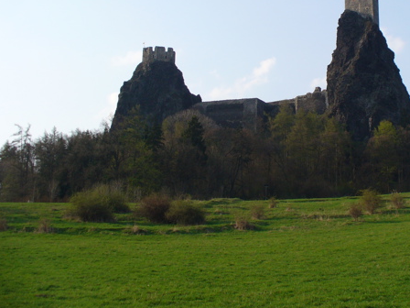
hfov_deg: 33.1
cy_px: 87
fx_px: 675
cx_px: 309
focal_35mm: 57
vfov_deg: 25.4
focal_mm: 6.1
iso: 80
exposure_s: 1/250
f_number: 5.6
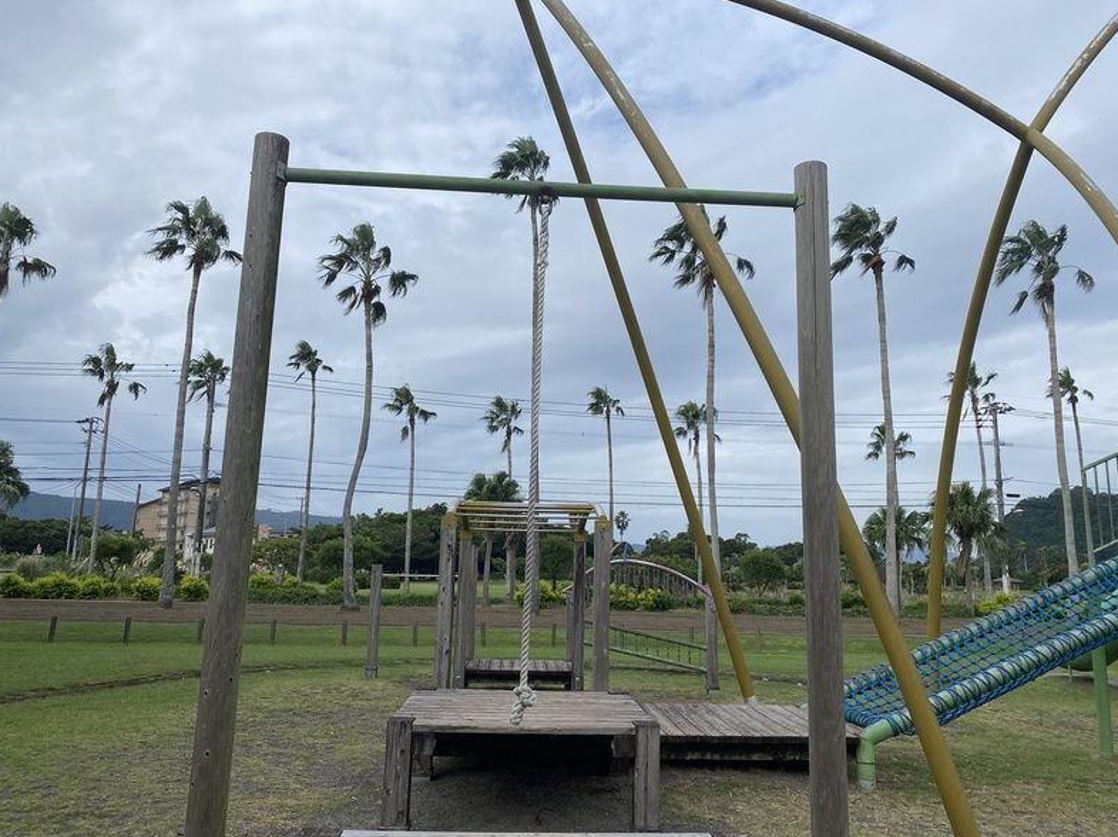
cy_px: 411
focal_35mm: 27
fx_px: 872
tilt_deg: +10.4
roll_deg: -2.2
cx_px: 562
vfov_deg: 51.3
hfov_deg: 65.3
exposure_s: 1/3497
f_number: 1.8
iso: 32
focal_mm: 4.25
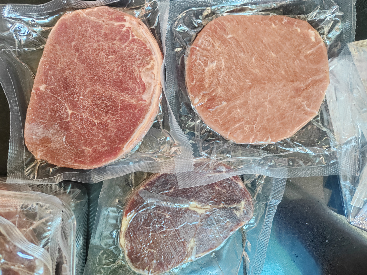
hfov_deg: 65.3
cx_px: 184
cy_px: 138
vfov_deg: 51.4
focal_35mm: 27
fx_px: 286
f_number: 1.8
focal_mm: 6.14
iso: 5000
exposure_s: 1/33
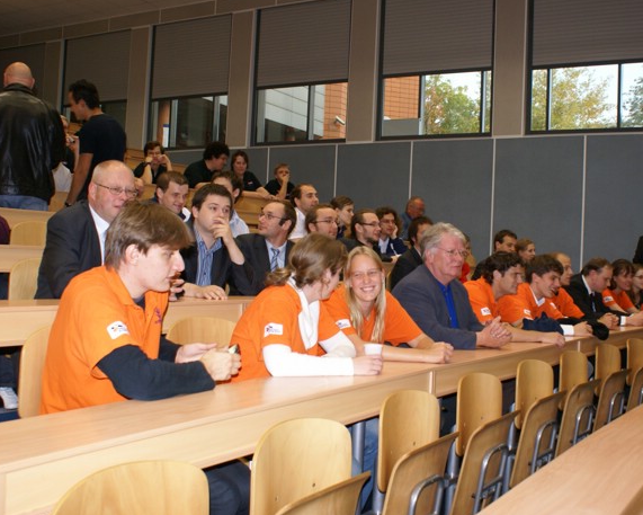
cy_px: 260
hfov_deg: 47.8
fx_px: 723
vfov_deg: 39.2
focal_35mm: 38
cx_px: 370
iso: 400
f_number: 5.6
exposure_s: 1/30
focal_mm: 22
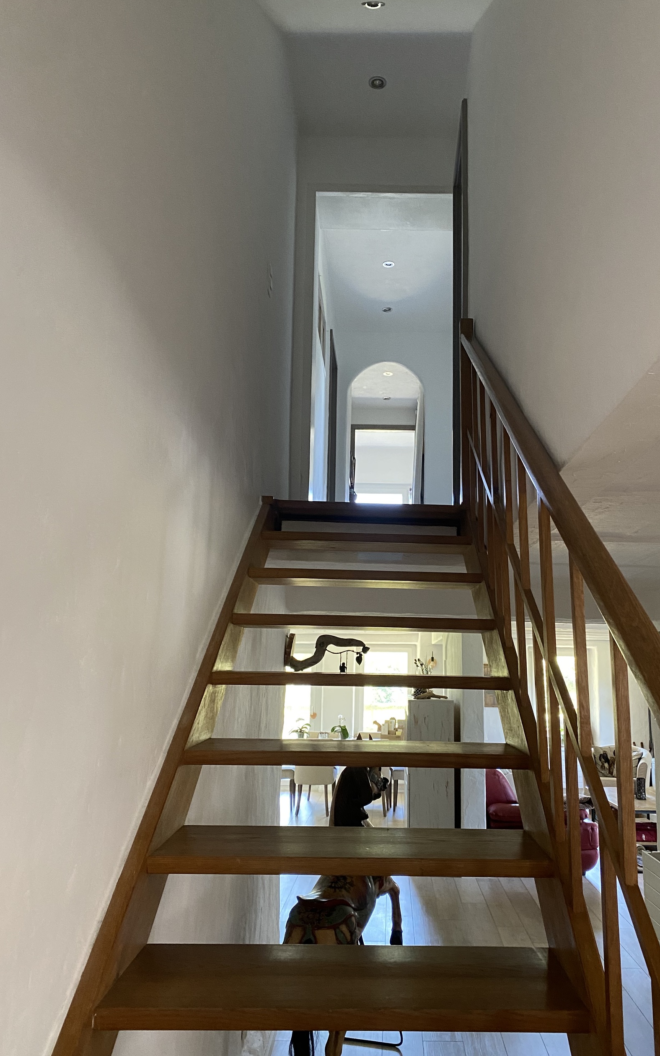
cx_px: 374
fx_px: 806
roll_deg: -1.4
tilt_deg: +11.0
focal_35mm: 28
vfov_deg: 66.5
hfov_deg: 44.4
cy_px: 531
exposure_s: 1/60
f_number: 1.8
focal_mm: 4.25
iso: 400
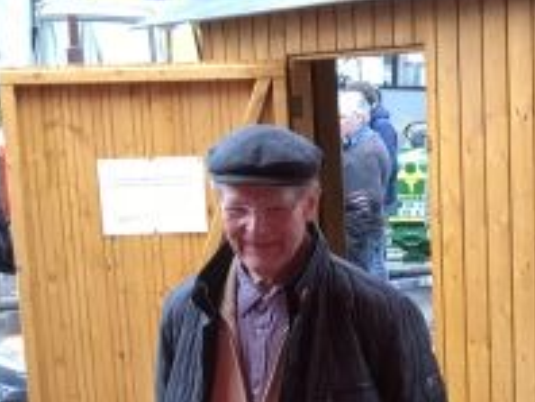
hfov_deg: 17.2
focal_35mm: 113
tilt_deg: -16.5
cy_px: 567
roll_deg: -1.5
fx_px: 1749
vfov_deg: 12.6
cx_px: 465
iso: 25
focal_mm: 3.99
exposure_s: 1/50
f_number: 1.8
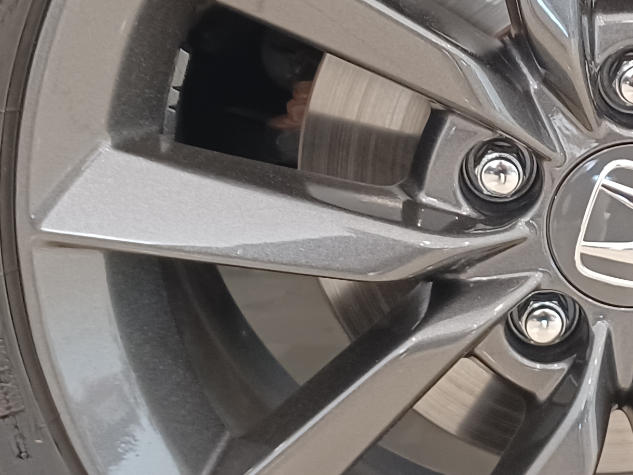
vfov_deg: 18.0
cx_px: 624
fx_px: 1499
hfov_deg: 22.9
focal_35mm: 82
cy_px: 198
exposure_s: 1/24
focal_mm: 4.6
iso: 400
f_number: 1.8
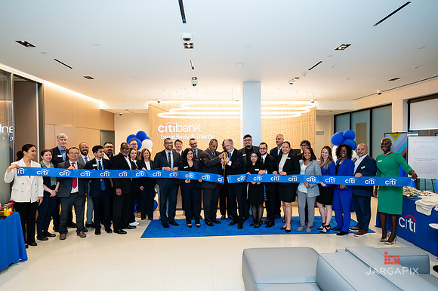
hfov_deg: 73.2
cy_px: 146
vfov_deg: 52.6
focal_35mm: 24
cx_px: 219
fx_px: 295
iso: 400
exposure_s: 1/160
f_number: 4
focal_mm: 24
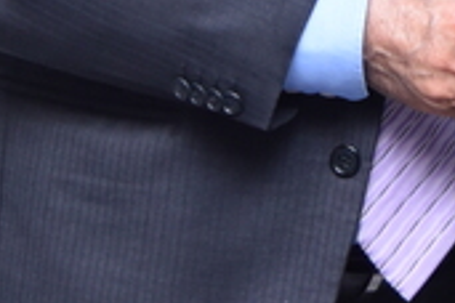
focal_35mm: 304
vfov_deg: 4.4
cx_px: 649
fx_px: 3842
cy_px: -417
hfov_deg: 6.7
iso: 1000
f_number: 4
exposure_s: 1/200
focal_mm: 52
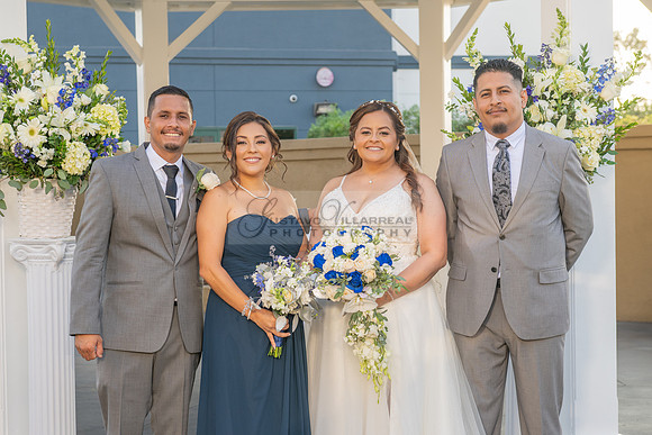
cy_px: 228
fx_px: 1285
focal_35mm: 71
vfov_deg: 19.2
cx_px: 330
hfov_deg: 28.5
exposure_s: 1/160
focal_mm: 60
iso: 200
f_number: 5
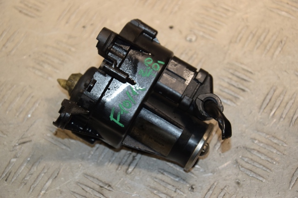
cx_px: 149
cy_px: 99
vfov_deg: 12.2
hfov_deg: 18.2
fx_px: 931
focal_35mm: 112
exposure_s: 1/200
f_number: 6.3
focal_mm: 75
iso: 800
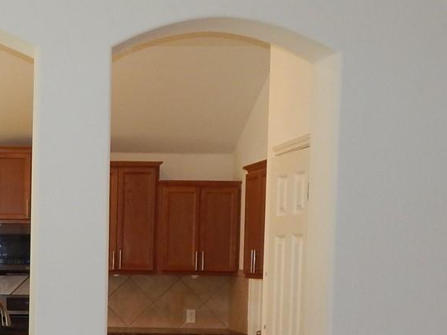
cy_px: 340
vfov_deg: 18.2
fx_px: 1021
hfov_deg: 23.2
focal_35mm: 79
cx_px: -43
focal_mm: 4
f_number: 3
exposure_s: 1/40
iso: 125
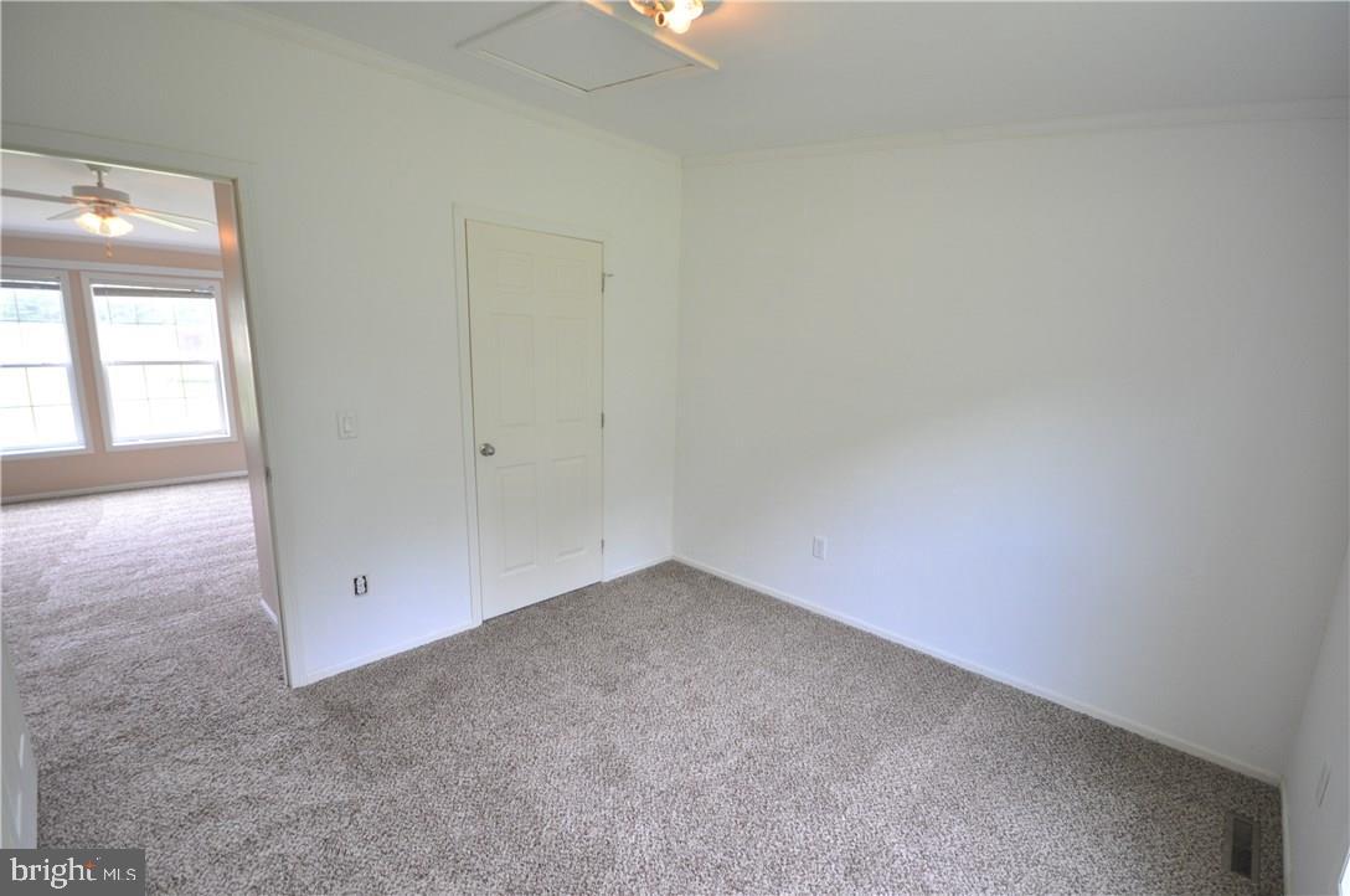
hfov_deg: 100.5
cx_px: 675
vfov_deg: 77.1
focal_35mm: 15
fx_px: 562
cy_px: 448
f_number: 4.5
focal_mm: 10
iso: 800
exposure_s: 1/80
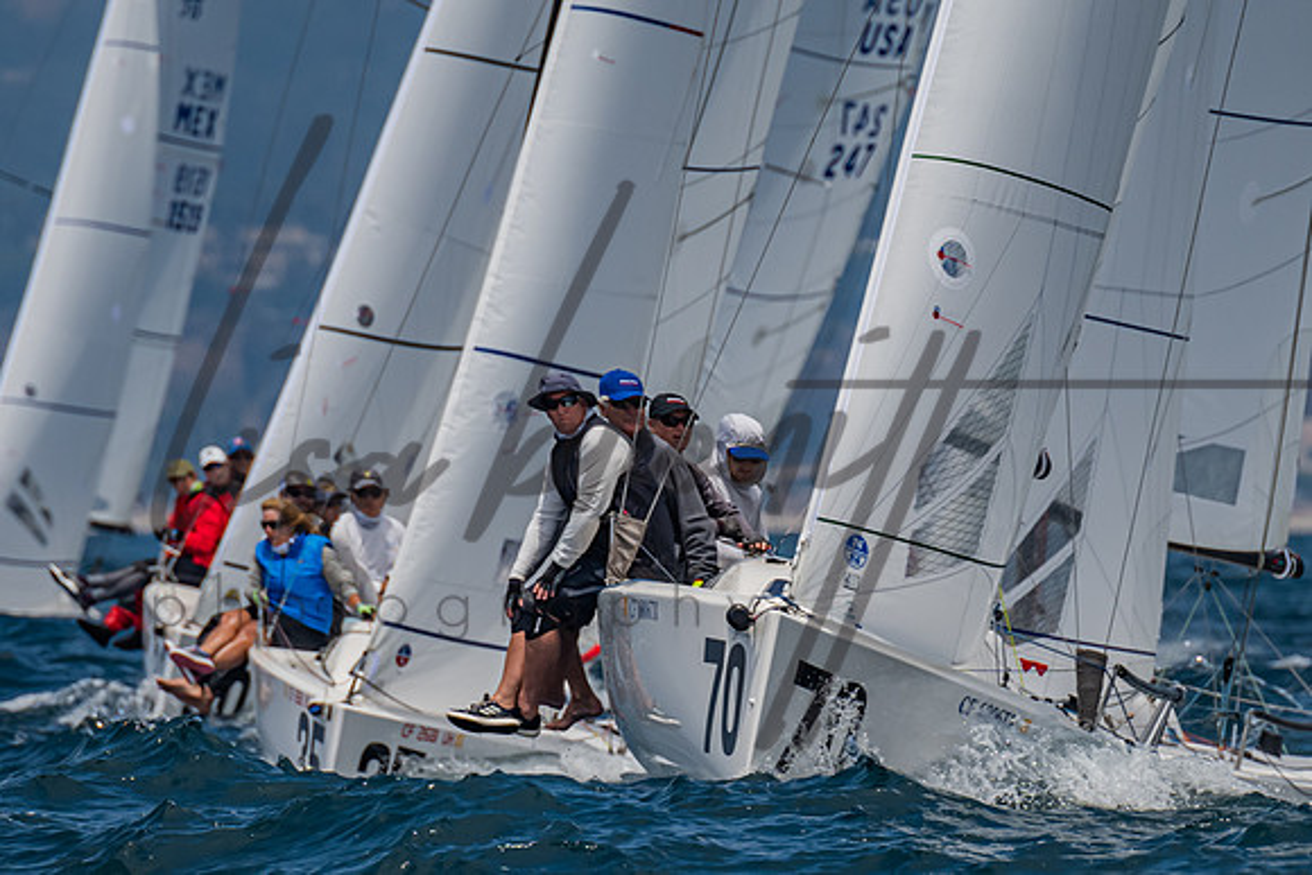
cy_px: 790
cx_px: 709
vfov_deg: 1.8
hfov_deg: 2.7
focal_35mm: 769
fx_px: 28034
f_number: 6.3
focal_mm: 400
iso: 400
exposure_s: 1/2500
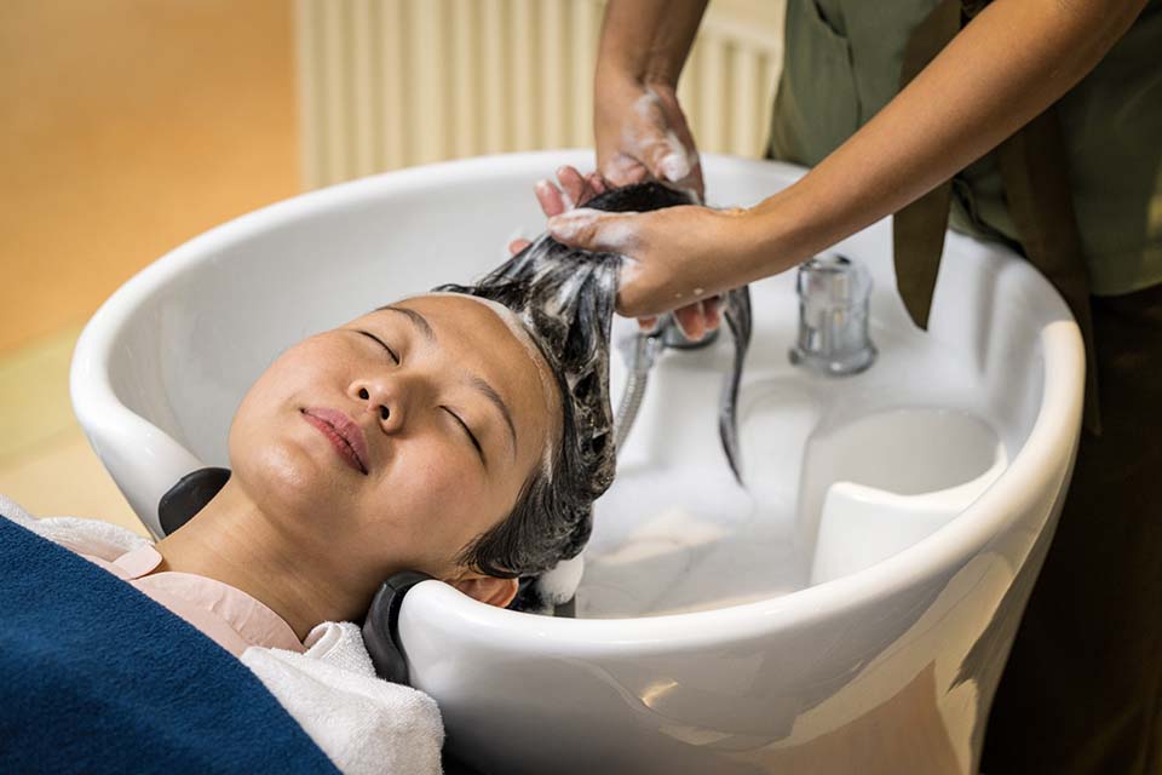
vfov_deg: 12.5
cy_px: 388
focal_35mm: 110
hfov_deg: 18.6
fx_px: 3550
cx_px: 581
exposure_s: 1/200
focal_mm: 110
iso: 1000
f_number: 4.5
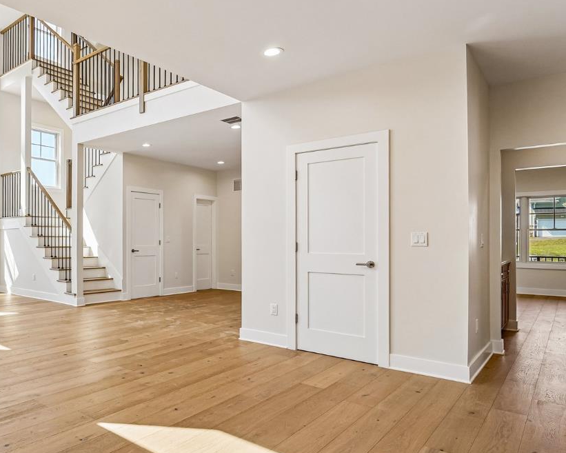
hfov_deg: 64.9
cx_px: 124
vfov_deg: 58.7
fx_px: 402
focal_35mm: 24
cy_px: 242
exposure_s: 1/125
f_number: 8
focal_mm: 14
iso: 400
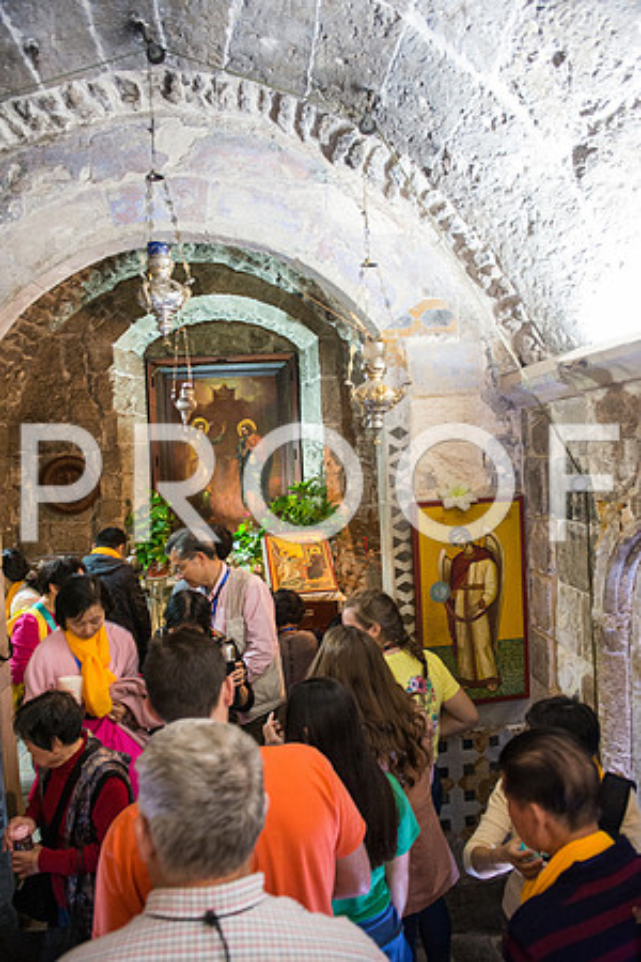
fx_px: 641
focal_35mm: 24
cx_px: 320
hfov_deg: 53.1
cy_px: 481
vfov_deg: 73.7
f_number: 2.8
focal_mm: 24
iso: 3200
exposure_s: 1/25
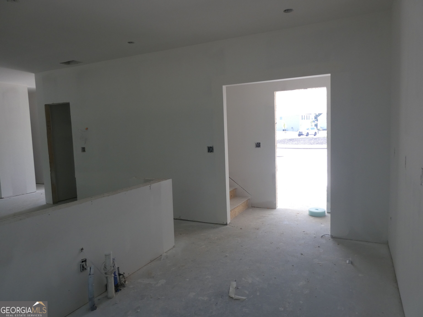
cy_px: 158
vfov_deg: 56.8
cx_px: 212
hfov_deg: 71.6
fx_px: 293
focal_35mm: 24
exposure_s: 1/80
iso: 80
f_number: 3.3
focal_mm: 4.3
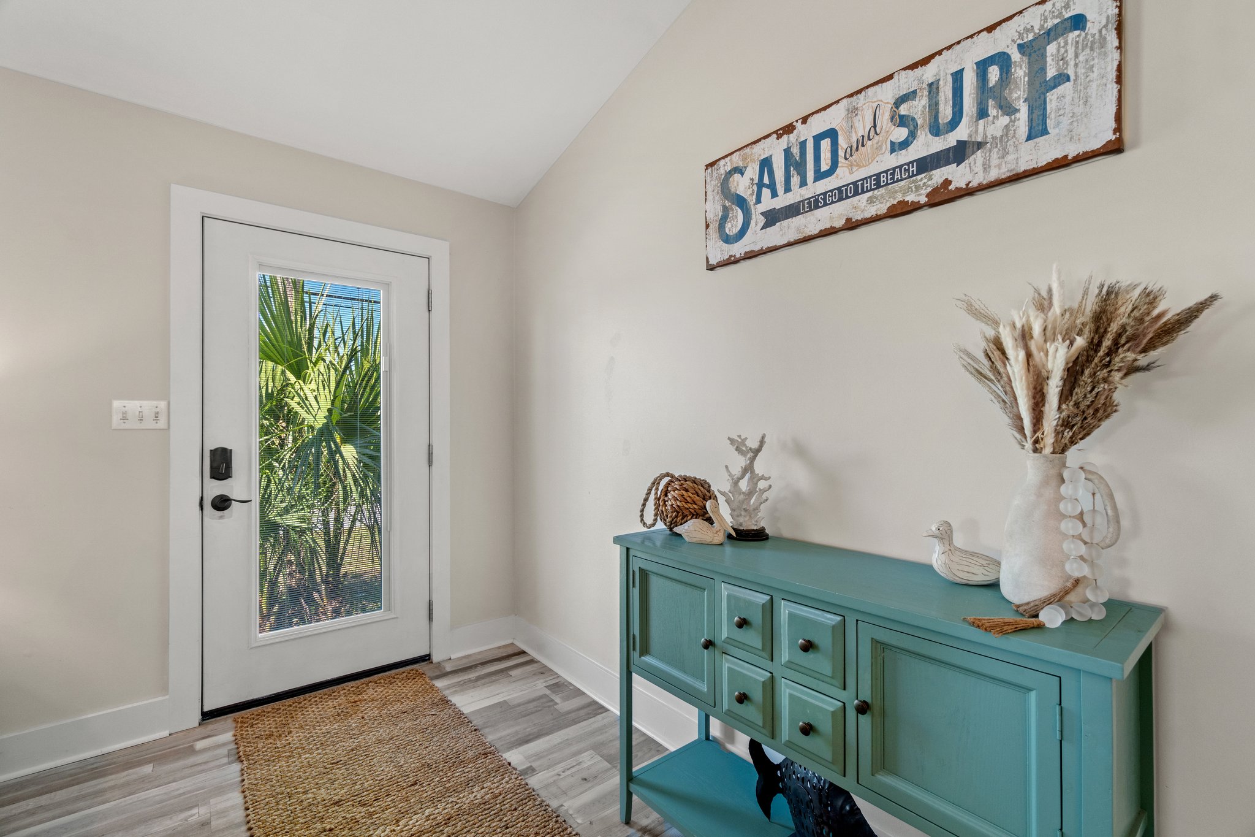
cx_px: 628
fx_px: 523
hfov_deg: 100.4
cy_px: 418
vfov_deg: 77.3
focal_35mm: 15
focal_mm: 10
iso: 400
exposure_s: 1
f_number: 8
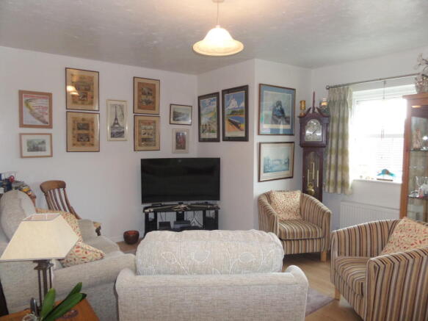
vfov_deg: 56.8
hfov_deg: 71.6
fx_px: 297
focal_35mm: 24
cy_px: 160
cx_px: 214
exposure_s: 1/20
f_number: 3.2
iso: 160
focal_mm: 4
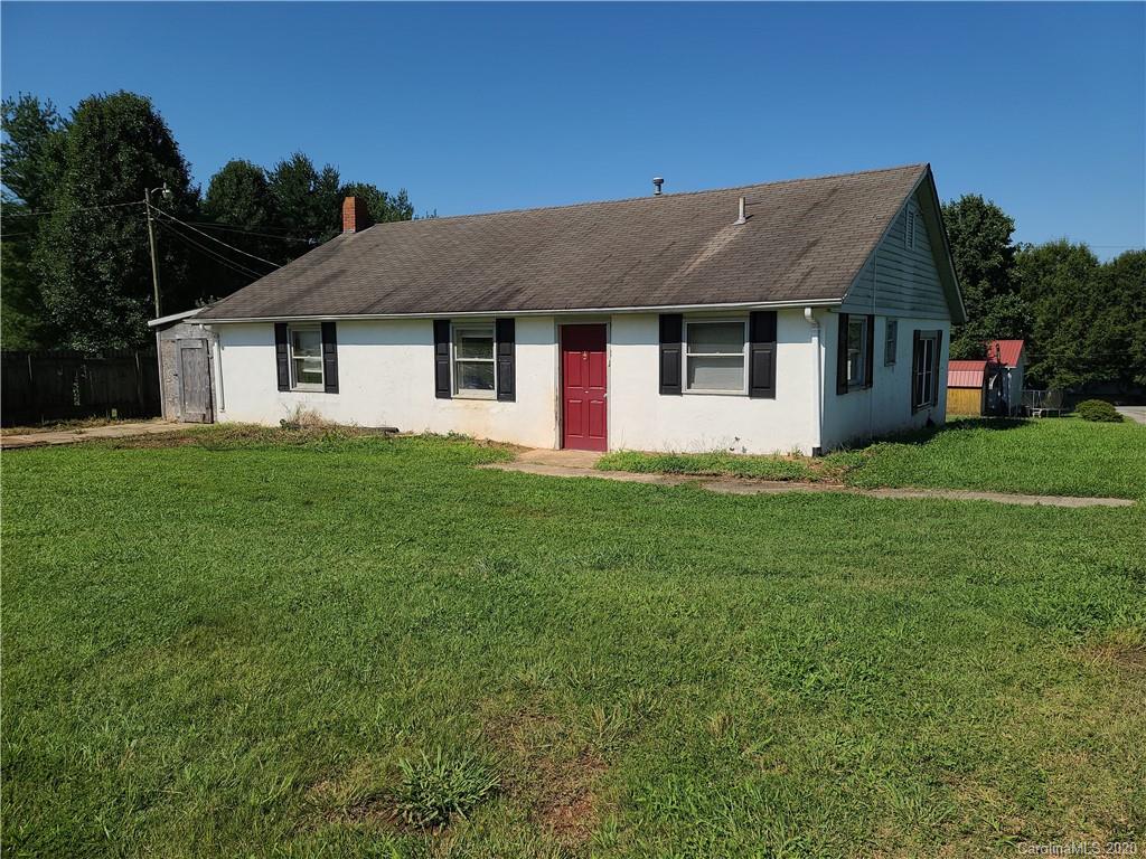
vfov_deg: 54.9
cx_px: 573
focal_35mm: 25
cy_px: 430
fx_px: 828
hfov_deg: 69.4
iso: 16
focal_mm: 7
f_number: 1.8
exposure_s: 1/1546
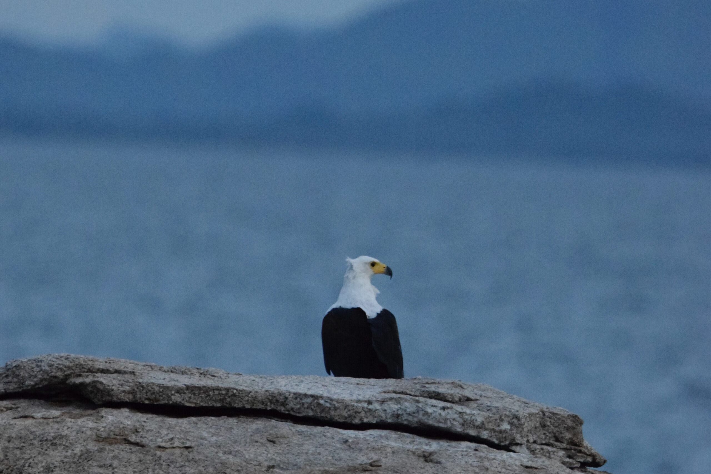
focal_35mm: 690
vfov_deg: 2.0
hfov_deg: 3.0
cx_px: 356
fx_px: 13627
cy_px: 237
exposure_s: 1/800
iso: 6400
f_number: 6.3
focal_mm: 460
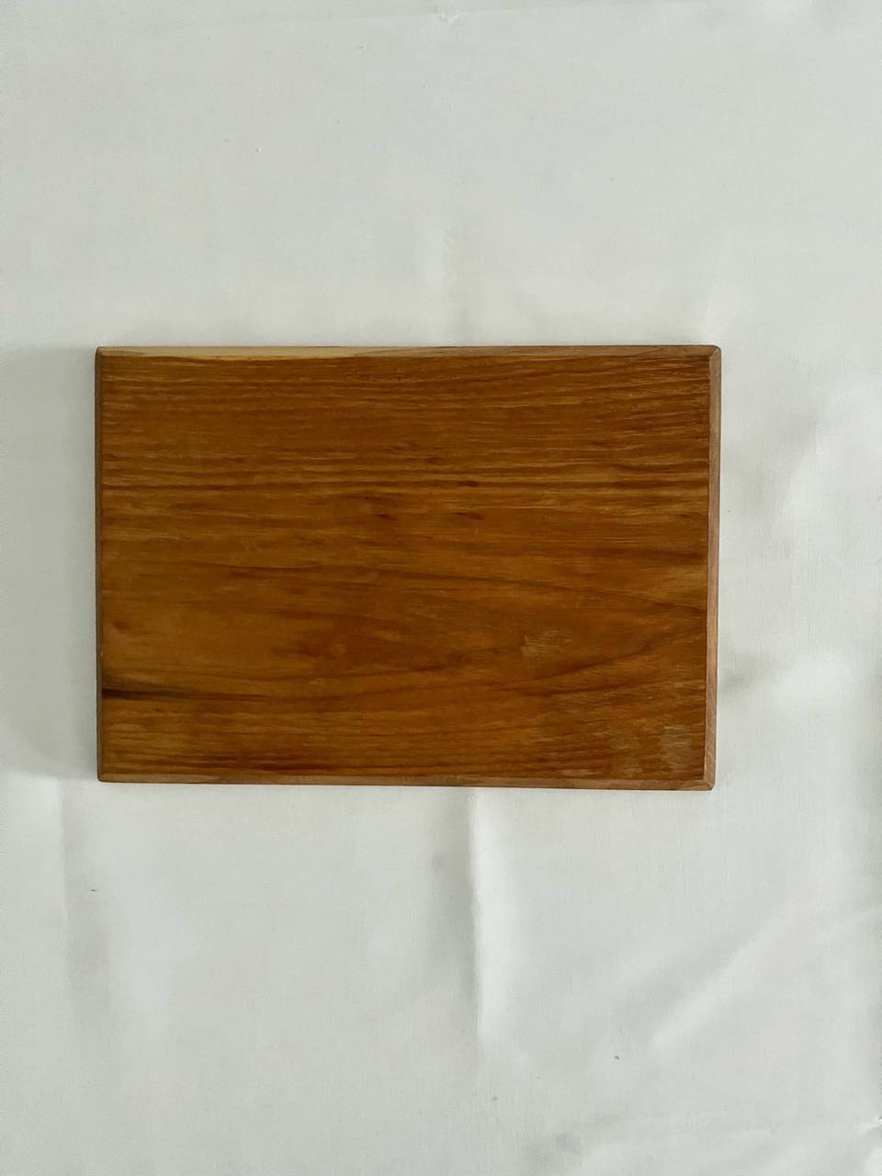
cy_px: 588
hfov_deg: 53.1
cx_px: 441
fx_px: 883
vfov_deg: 67.3
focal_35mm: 26
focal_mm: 5.1
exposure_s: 1/30
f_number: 1.6
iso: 800
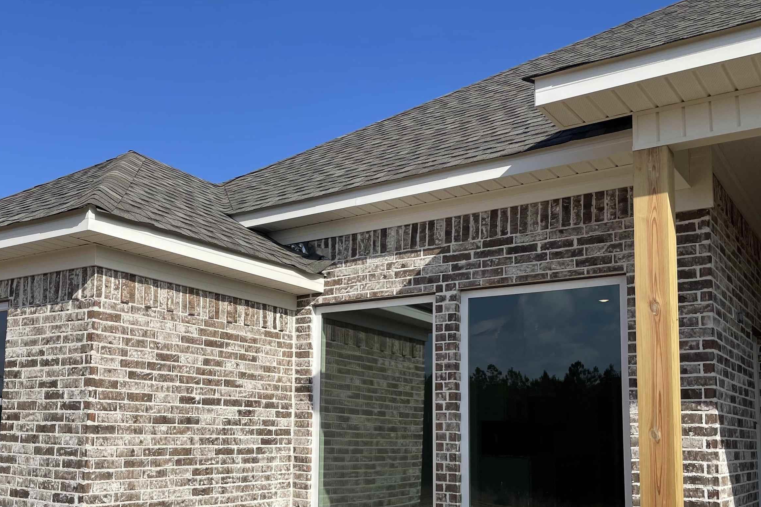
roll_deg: -0.6
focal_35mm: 36
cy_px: 352
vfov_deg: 36.4
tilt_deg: +6.6
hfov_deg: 52.2
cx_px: 260
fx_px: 761
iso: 32
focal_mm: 4.2
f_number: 1.6
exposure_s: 1/5556
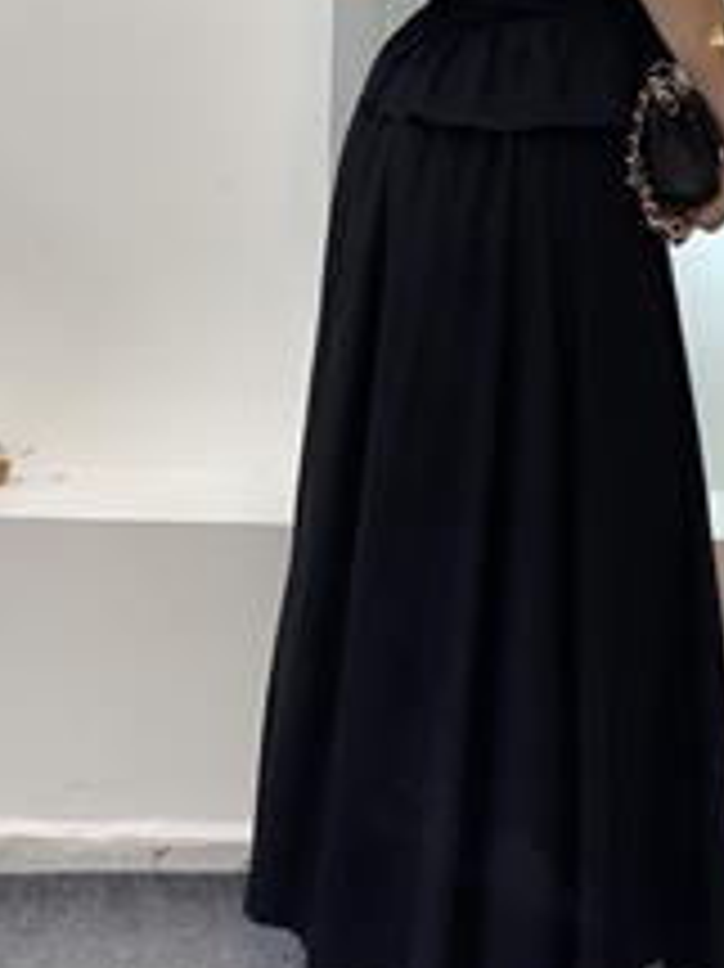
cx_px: 472
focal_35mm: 100
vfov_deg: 19.5
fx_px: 2791
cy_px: 232
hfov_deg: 14.8
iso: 80
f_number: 2
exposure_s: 1/100
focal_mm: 6
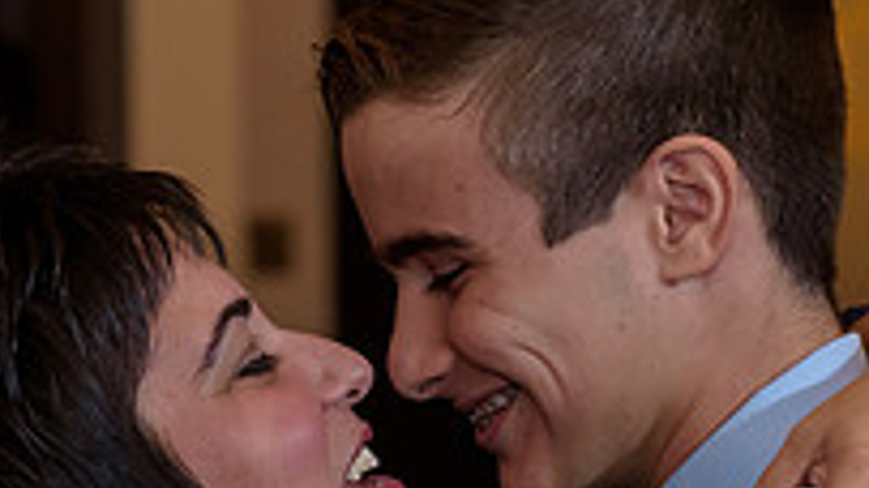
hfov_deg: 10.3
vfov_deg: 5.8
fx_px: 4837
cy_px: 443
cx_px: 355
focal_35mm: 210
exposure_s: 1/125
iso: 1250
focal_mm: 70
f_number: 3.2
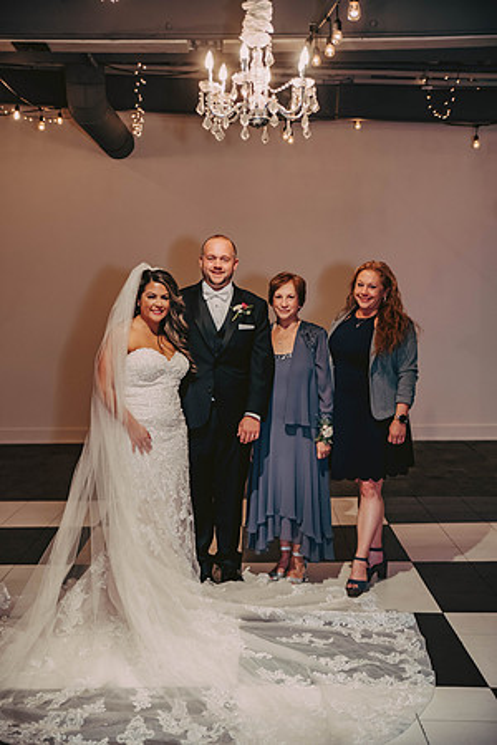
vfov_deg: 38.2
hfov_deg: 26.0
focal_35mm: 52
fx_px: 1077
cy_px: 372
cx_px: 248
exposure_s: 1/60
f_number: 3.2
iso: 1250
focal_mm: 52
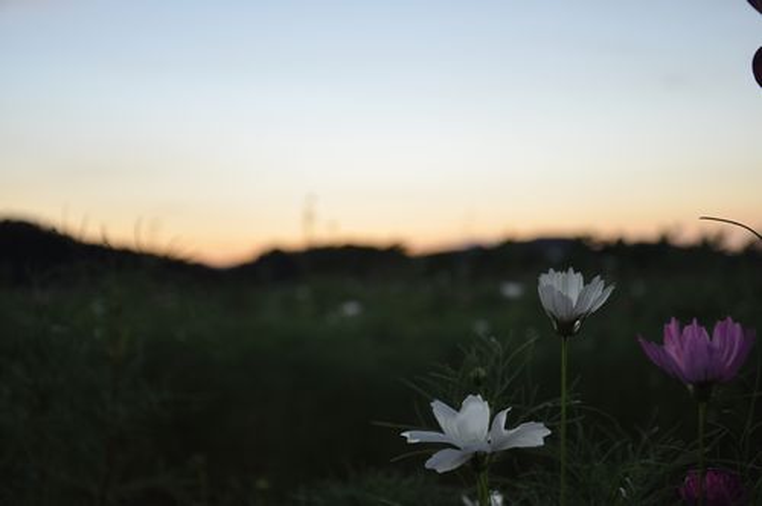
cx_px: 381
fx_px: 1110
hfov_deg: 37.9
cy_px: 253
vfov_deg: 25.7
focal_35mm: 52
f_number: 5.6
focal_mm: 35
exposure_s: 1/50
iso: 400
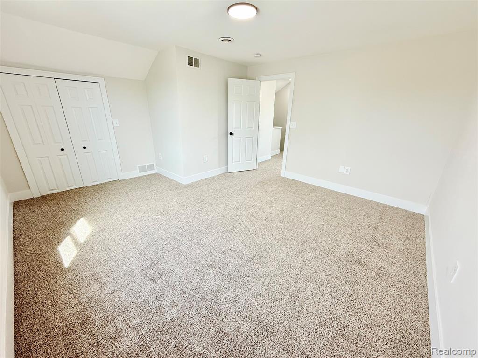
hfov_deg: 102.1
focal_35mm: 14
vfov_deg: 85.7
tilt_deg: -19.1
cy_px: 179
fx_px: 193
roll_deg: -0.9
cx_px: 239
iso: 100
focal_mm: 2.22
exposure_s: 1/120
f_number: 2.2
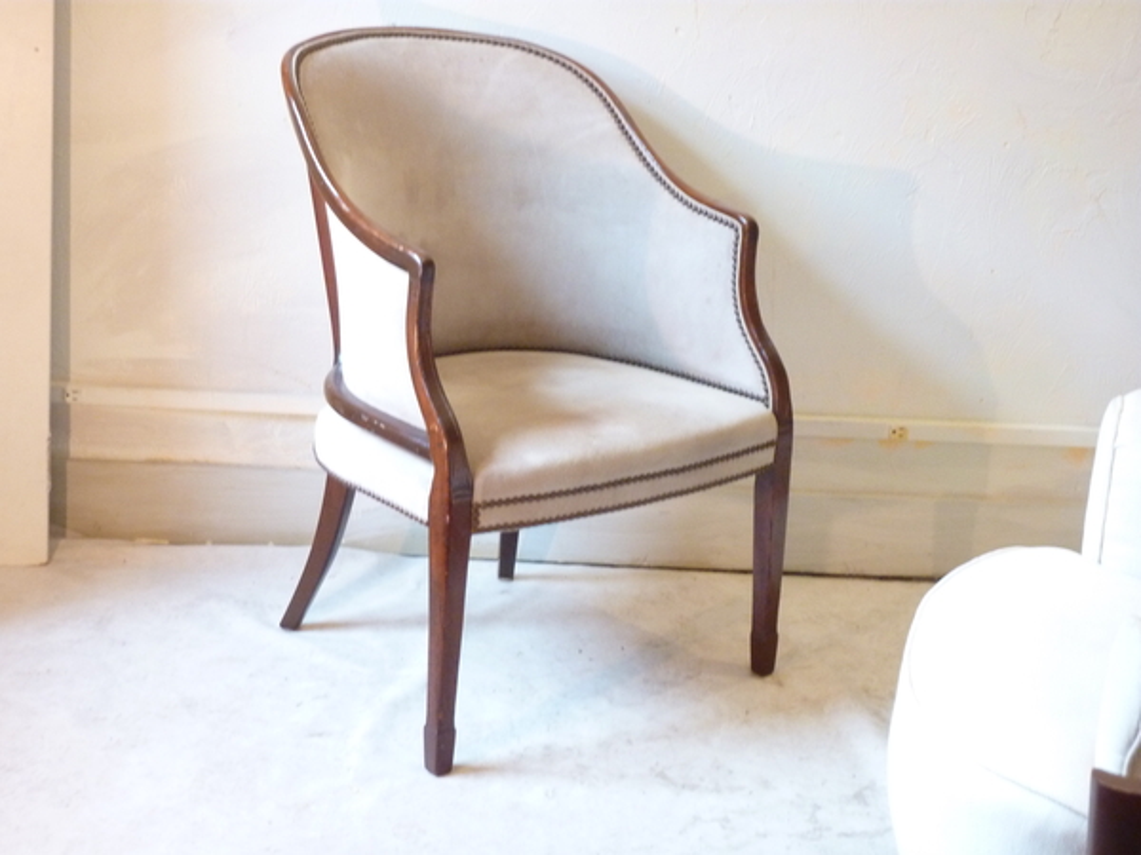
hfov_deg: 32.7
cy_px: 428
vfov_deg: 24.8
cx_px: 570
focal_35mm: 59
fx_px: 1945
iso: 400
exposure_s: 1/8
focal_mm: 9.7
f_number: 3.9
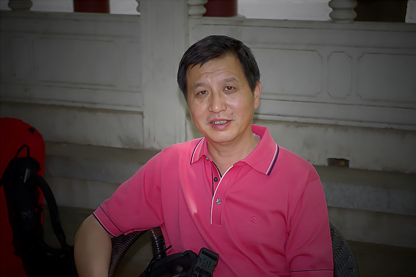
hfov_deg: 27.7
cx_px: 210
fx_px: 843
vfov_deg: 18.7
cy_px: 139
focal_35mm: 73
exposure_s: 1/40
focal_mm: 47.5
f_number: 5.6
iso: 200
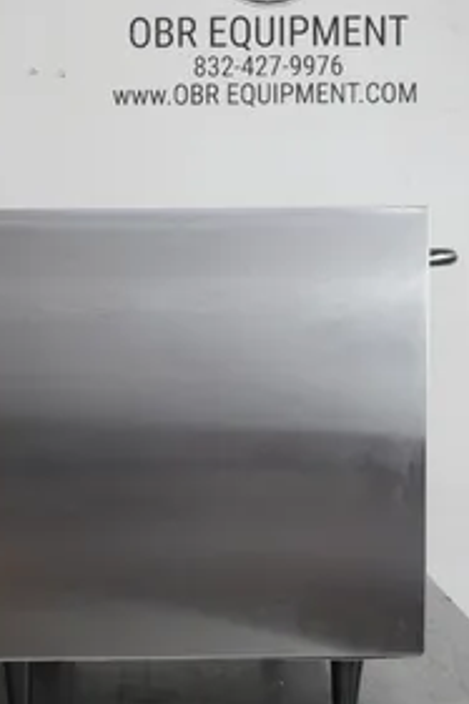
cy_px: 336
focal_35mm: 57
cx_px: 139
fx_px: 1115
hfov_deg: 23.6
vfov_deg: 35.1
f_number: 4
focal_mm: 14.69
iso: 500
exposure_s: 1/40
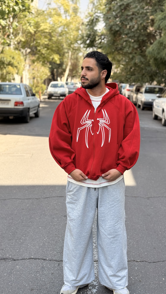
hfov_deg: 22.6
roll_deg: -1.7
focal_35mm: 53
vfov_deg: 39.2
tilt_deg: -6.9
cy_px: 149
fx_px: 415
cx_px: 103
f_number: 1.78
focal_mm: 6.76
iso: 100
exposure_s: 1/895
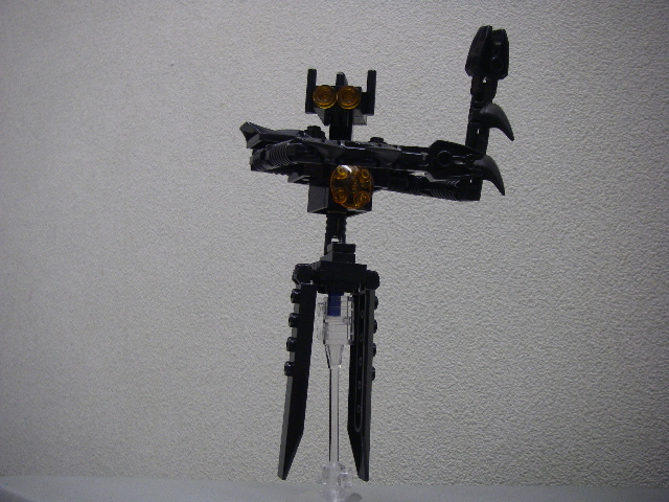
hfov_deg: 49.0
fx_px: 734
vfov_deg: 37.7
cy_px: 251
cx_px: 334
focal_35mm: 38
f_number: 3.3
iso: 160
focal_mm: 6.3
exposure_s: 1/15
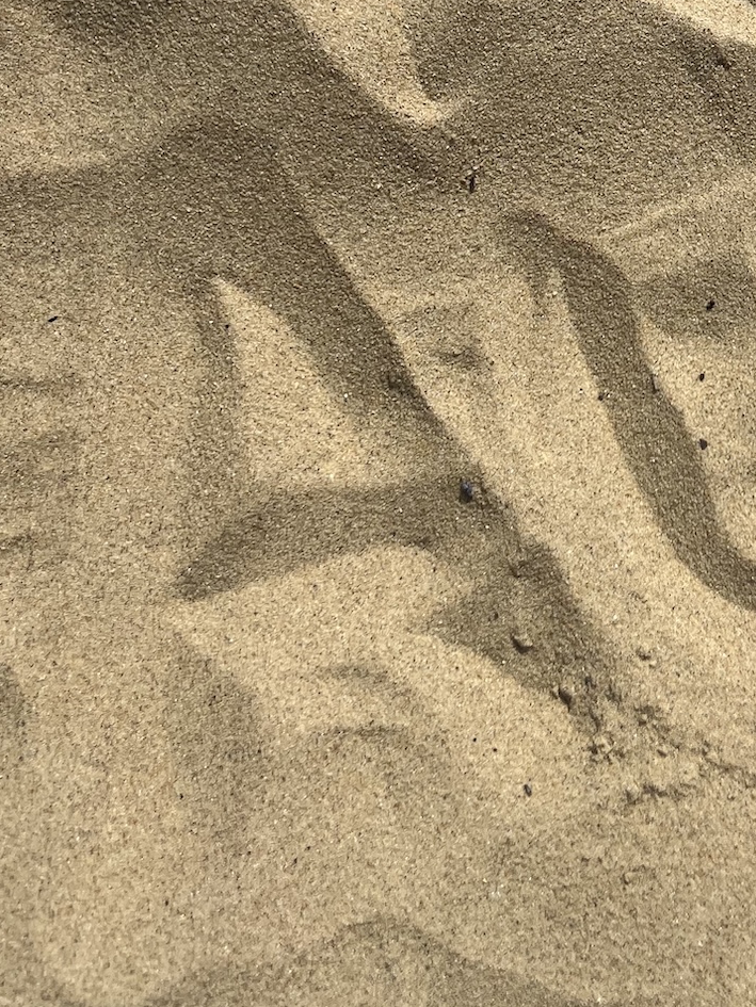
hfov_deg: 25.1
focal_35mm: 55
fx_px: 1601
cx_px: 789
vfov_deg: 33.8
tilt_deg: -70.1
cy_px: 193
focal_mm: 5.7
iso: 50
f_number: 1.5
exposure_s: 1/11364
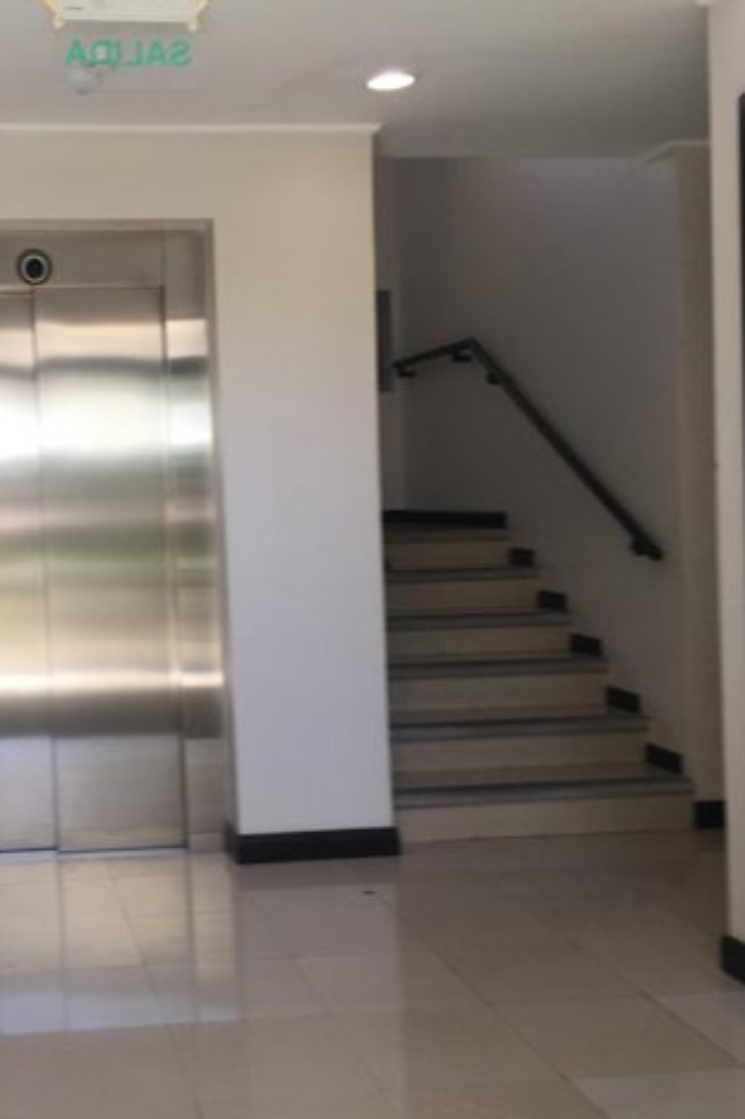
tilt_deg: -1.4
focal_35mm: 41
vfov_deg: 47.4
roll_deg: +2.5
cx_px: 93
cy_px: 558
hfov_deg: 31.3
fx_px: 1274
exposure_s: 1/120
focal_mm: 4.15
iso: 32
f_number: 2.2
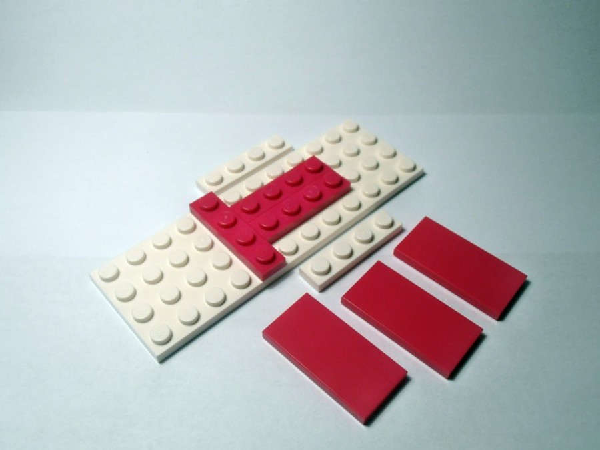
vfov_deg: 38.7
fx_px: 641
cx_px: 300
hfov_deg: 50.1
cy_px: 225
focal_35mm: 37
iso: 80
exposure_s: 1/80
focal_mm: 6.61
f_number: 3.9
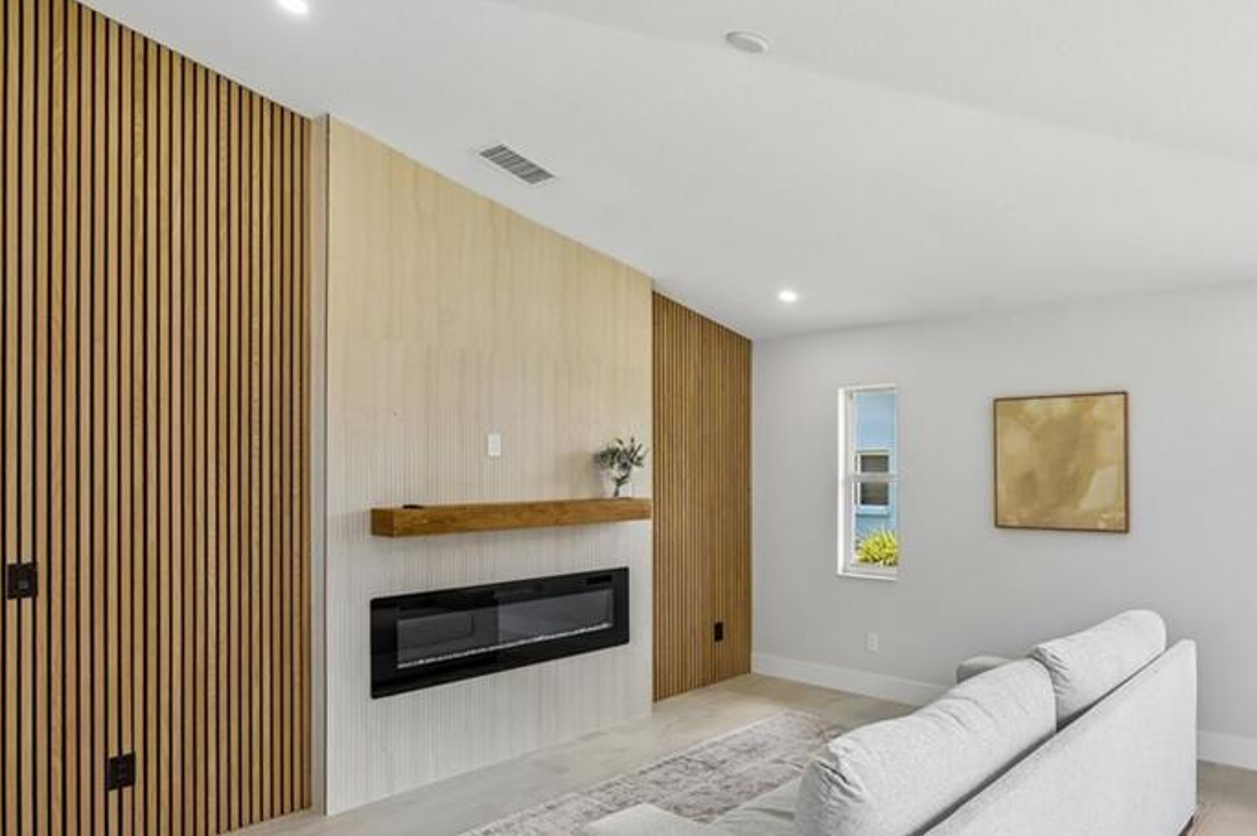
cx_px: 806
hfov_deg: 72.2
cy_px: 461
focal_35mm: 24
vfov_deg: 52.9
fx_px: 837
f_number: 8
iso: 400
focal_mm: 16
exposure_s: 1/50
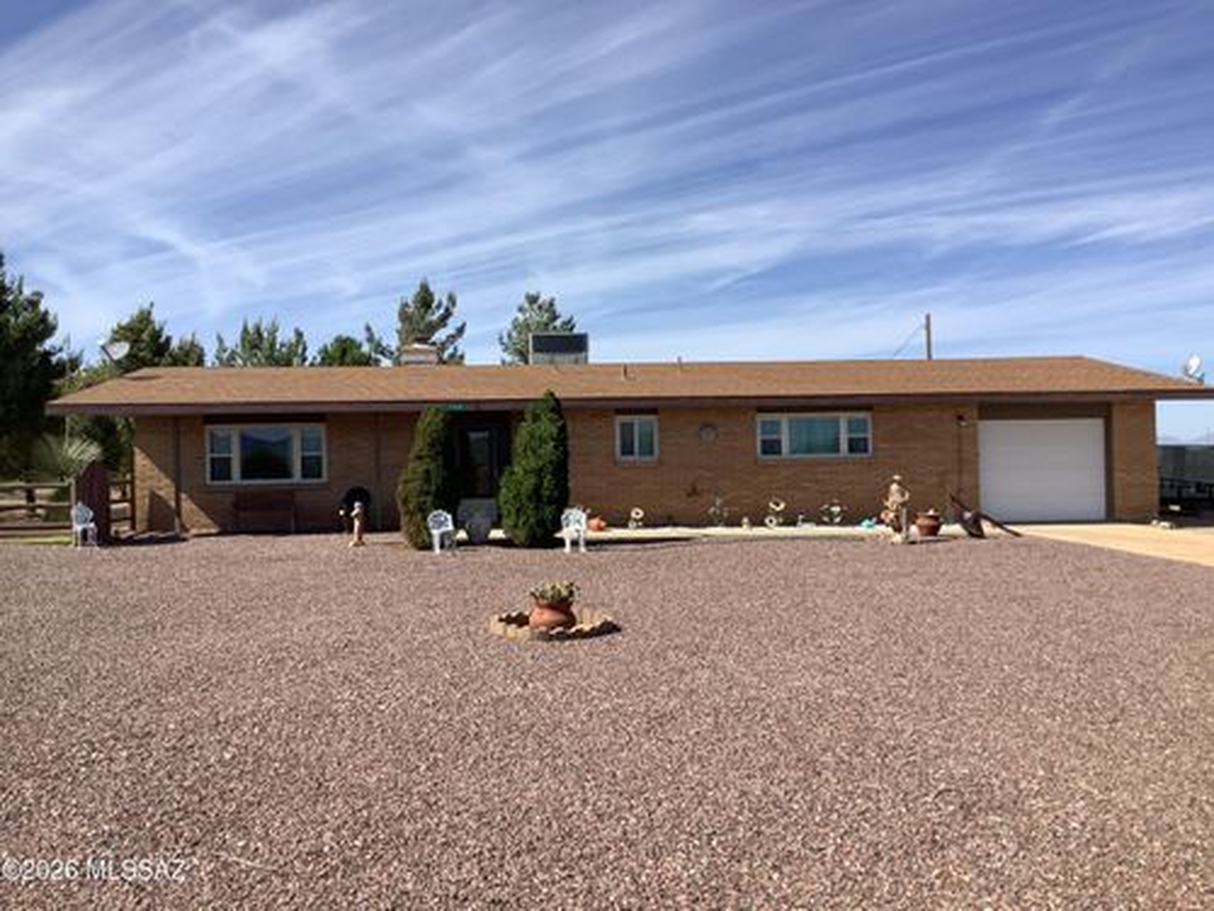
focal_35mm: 31
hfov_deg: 58.4
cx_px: 607
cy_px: 456
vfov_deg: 45.4
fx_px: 1087
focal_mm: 3.3
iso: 25
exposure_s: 1/1508
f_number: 2.4
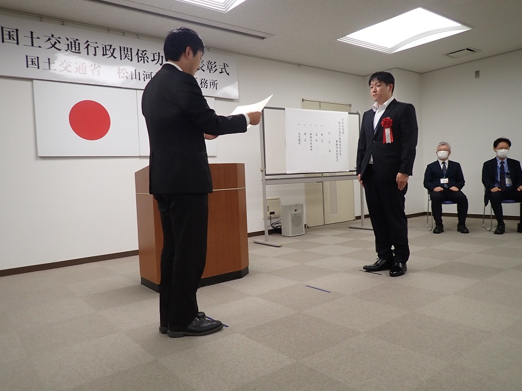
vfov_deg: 53.0
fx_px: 392
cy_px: 192
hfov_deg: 67.3
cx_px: 258
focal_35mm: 26
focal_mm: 4.5
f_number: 2
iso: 200
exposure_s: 1/125
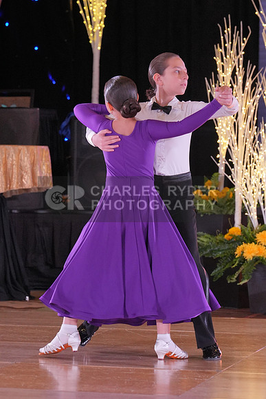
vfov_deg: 11.8
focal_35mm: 174
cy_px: 200
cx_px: 133
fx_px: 1927
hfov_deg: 7.9
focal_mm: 116
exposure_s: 1/400
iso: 2500
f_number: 4
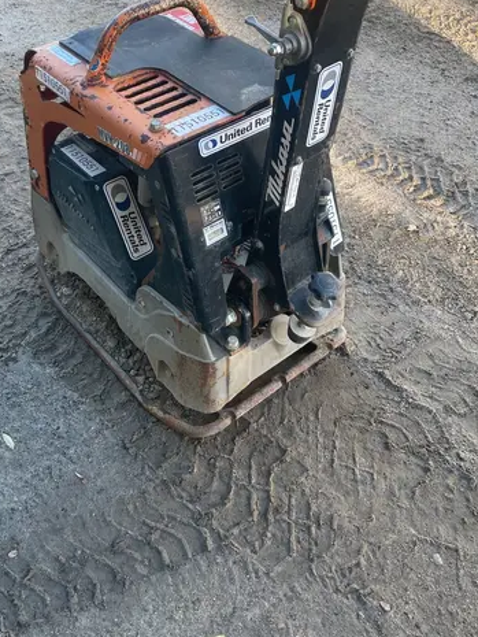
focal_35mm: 41
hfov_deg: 34.9
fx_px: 755
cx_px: 170
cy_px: 177
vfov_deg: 44.6
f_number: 1.6
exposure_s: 1/147
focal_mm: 4.2
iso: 32
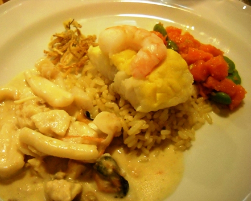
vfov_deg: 34.9
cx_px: 118
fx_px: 320
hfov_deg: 42.9
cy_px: 100
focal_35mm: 43
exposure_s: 1/49
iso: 800
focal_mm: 6.72
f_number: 3.1
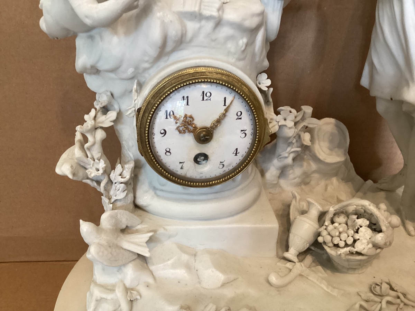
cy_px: 156
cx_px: 208
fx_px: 372
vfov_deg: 45.4
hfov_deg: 58.4
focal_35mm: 31
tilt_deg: -23.1
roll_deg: -4.6
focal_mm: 3.3
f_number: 2.4
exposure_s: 1/33
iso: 320
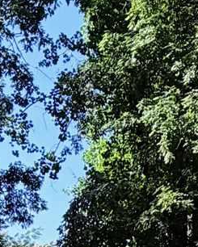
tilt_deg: -8.0
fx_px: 754
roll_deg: +0.5
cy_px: 498
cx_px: 150
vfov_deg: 15.0
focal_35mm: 103
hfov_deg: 14.9
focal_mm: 2.22
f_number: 2.2
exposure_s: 1/770
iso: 32
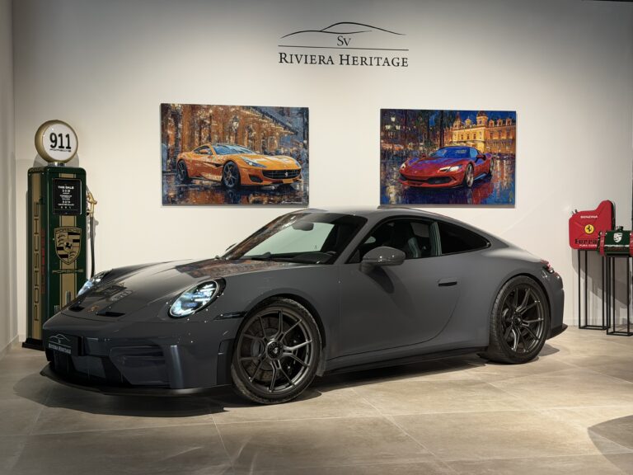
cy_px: 238
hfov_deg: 39.7
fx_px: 878
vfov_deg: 30.3
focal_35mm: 48
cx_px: 316
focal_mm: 6.76
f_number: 1.78
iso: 160
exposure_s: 1/60
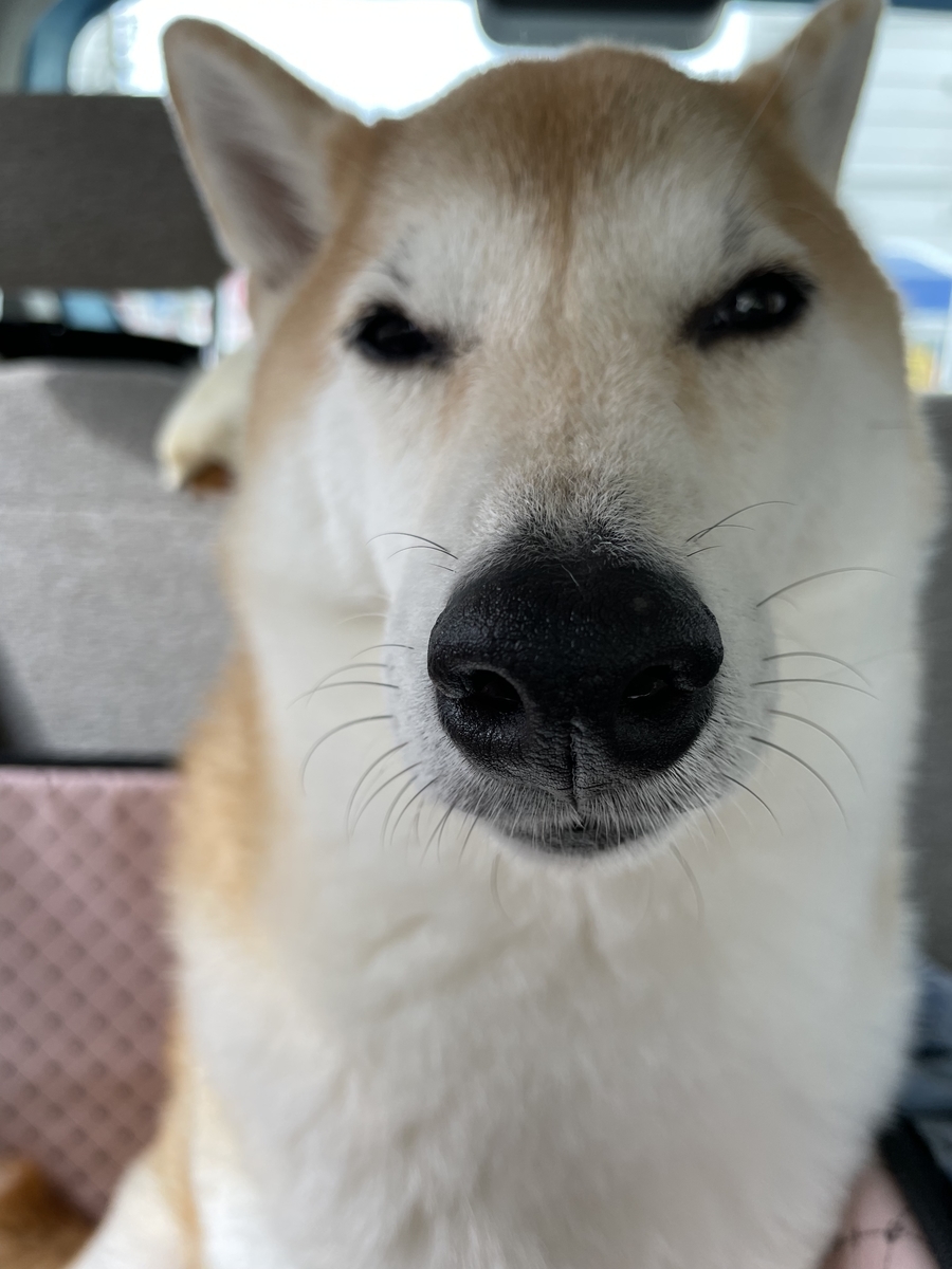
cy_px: 634
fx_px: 953
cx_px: 476
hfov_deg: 53.1
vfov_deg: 67.3
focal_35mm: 26
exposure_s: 1/135
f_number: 1.6
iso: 32
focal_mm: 4.2
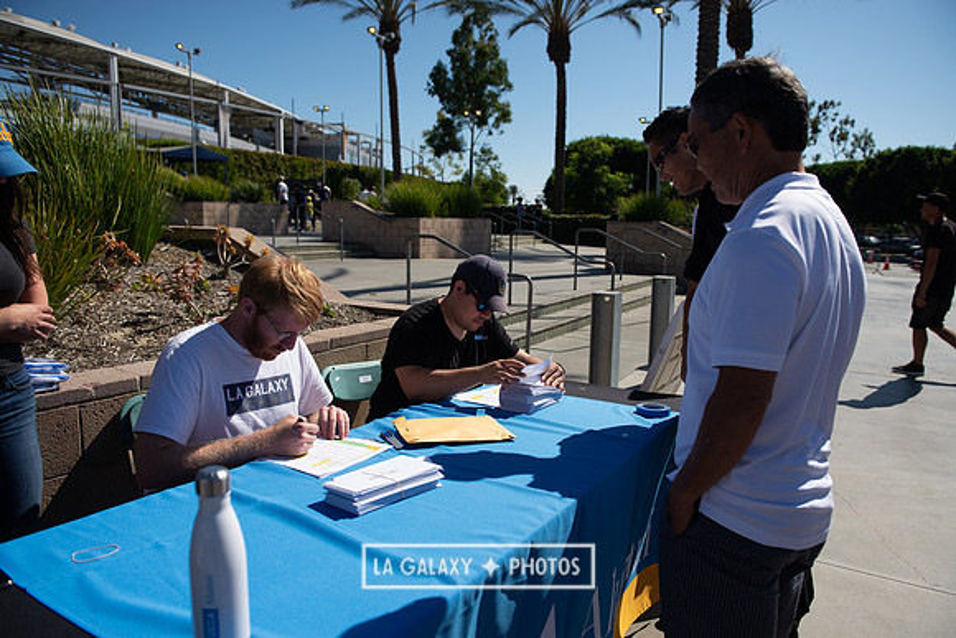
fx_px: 691
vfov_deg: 49.6
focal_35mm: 26
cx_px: 478
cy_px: 319
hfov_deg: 69.4
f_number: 4
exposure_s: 1/4000
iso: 200
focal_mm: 26
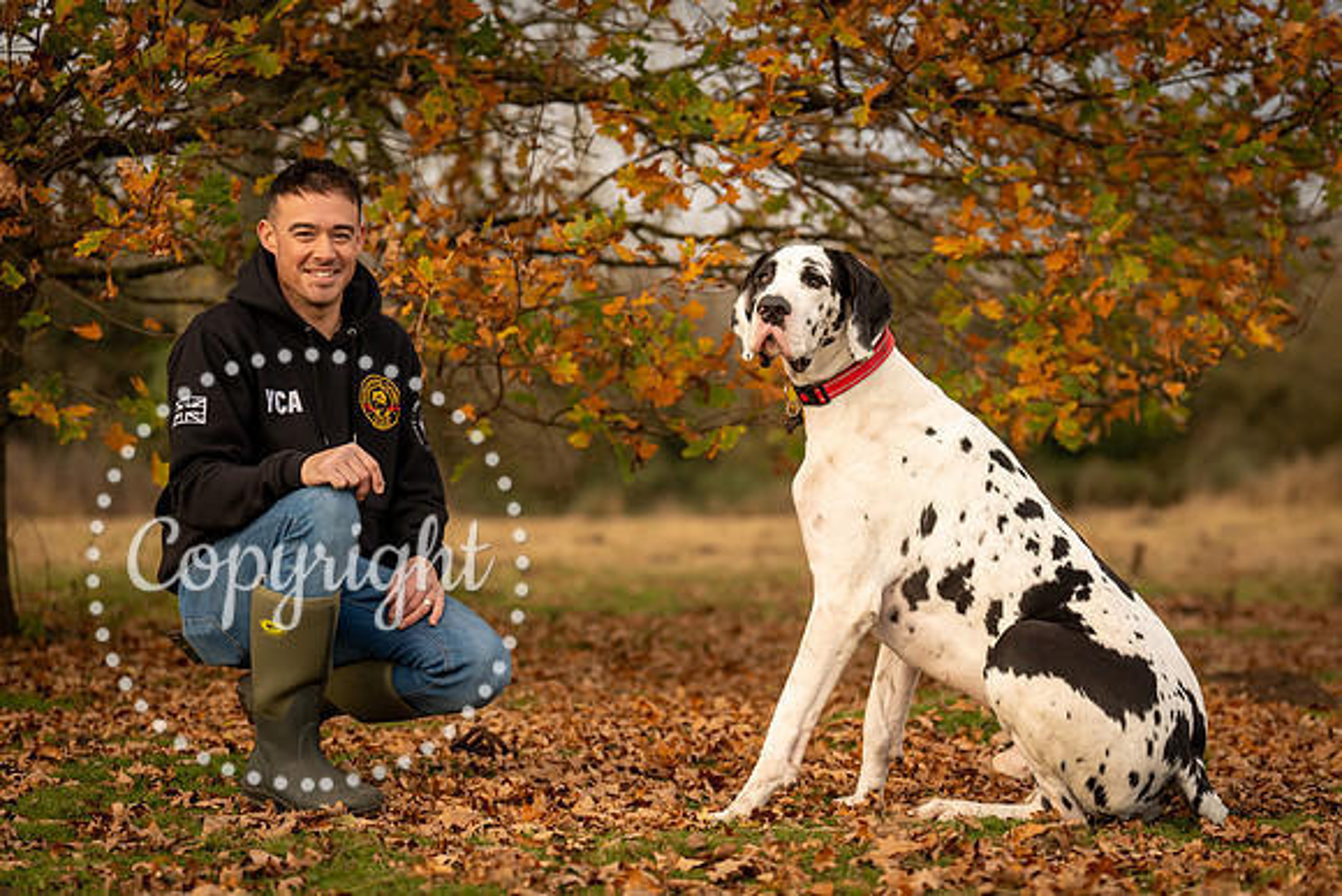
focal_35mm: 106
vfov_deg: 13.0
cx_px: 773
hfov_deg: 19.3
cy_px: 520
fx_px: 3942
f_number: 2.8
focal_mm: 91
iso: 200
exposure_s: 1/800
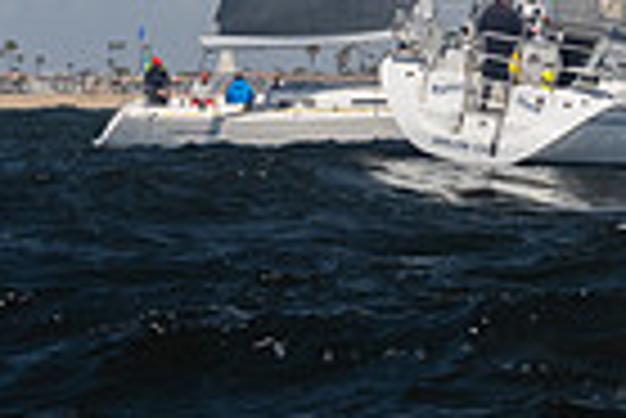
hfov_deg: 5.7
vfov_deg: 3.8
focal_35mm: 361
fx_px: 6284
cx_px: 774
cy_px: -129
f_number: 6.3
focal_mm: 61
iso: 100
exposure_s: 1/250
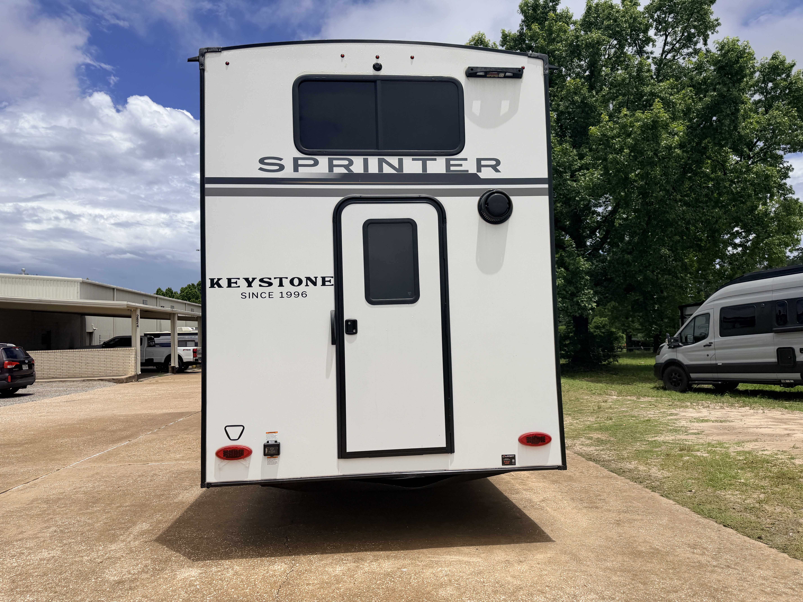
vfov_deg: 56.8
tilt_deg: +5.5
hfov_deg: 71.6
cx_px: 402
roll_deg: +2.4
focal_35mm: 24
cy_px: 301
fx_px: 557
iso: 100
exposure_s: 1/14286
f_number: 1.78
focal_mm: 6.76
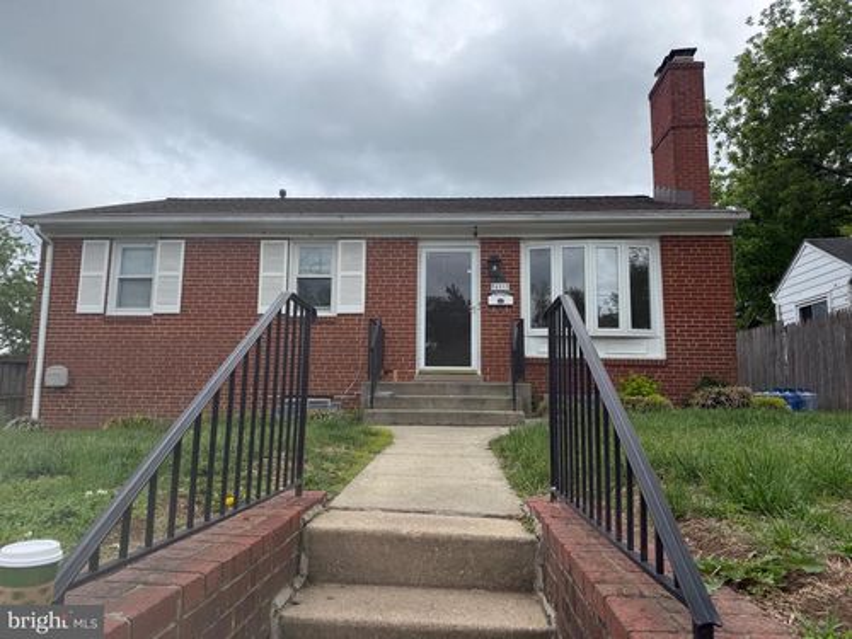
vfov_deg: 56.8
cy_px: 320
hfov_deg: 71.6
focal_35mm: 24
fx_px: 591
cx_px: 426
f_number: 1.78
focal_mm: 6.76
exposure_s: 1/2907
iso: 80
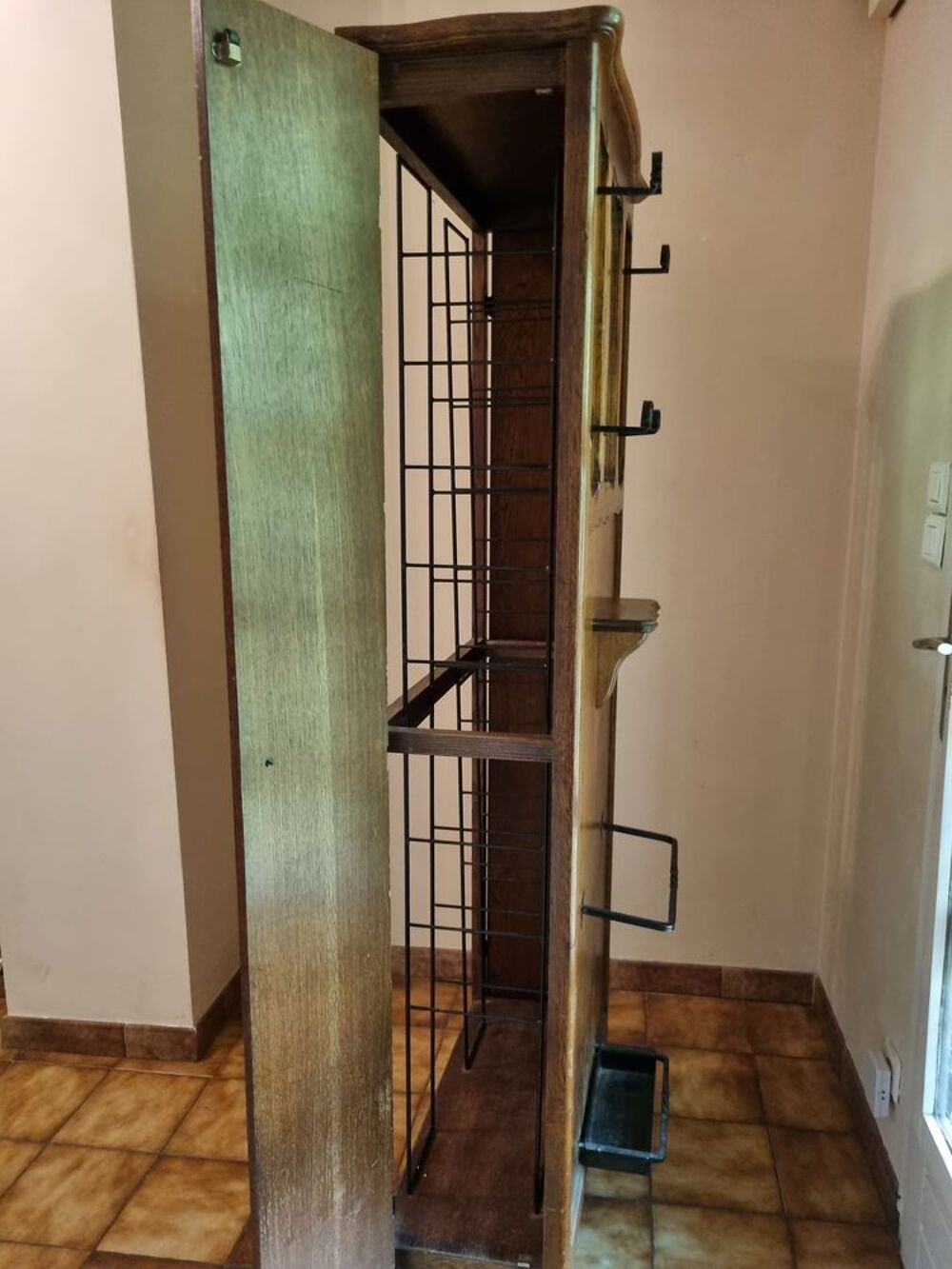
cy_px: 634
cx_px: 476
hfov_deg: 53.1
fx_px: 953
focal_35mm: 26
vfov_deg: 67.3
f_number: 1.8
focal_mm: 5.4
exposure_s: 1/33
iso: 640
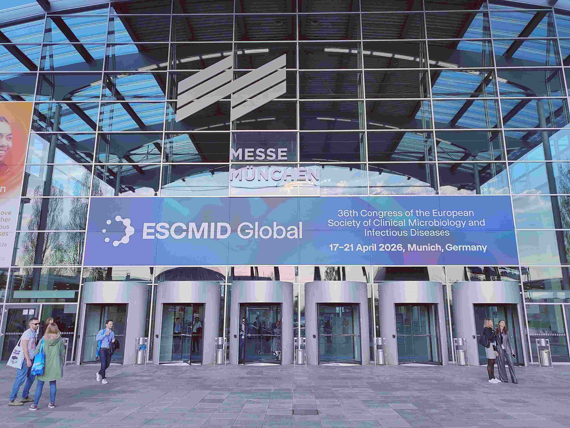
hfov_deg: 65.3
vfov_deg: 51.4
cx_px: 285
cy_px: 214
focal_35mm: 27
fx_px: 445
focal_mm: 5.52
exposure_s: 1/380
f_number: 1.9
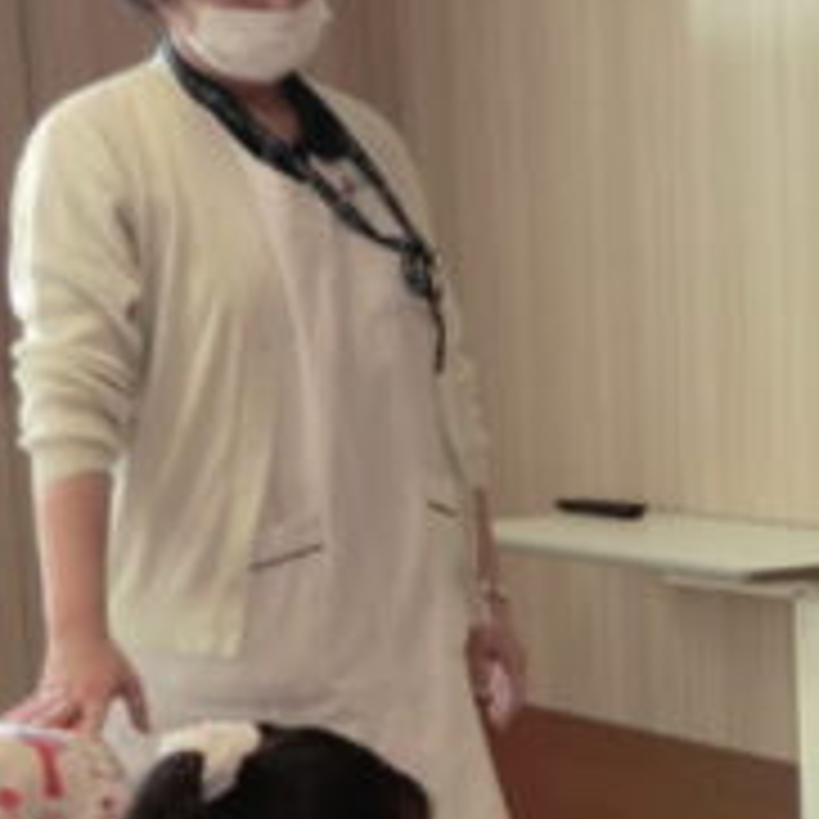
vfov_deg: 16.1
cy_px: 896
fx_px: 2811
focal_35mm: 105
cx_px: 986
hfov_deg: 15.9
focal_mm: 6.58
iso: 100
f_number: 3
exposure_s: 1/60
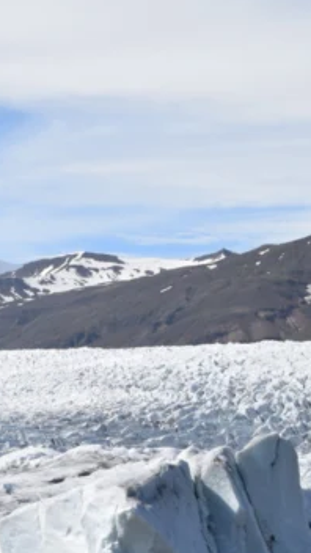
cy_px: 379
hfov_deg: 9.5
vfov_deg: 17.9
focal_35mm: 119
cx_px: -330
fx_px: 1745
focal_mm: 26
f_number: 11
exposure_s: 1/500
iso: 200
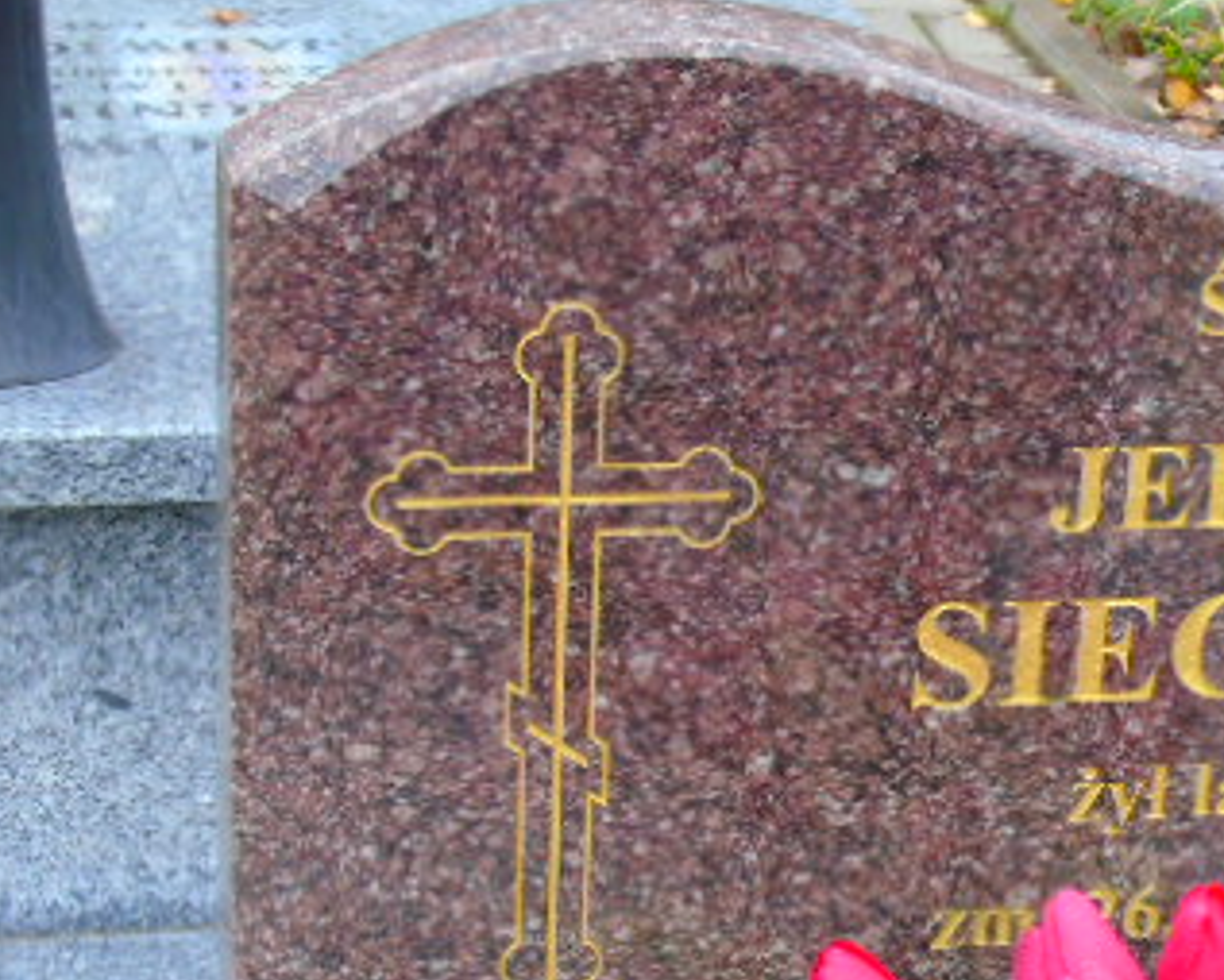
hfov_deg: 15.7
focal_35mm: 122
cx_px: 942
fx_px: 4422
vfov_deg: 12.6
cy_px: 799
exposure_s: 1/30
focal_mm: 11
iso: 160
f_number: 4.5
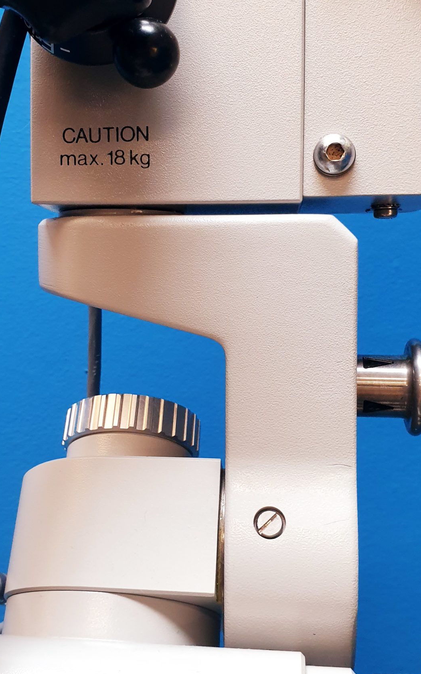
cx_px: 175
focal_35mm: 42
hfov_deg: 30.5
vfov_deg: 47.2
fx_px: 771
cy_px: 320
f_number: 2.4
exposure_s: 1/50
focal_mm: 4.3
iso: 160
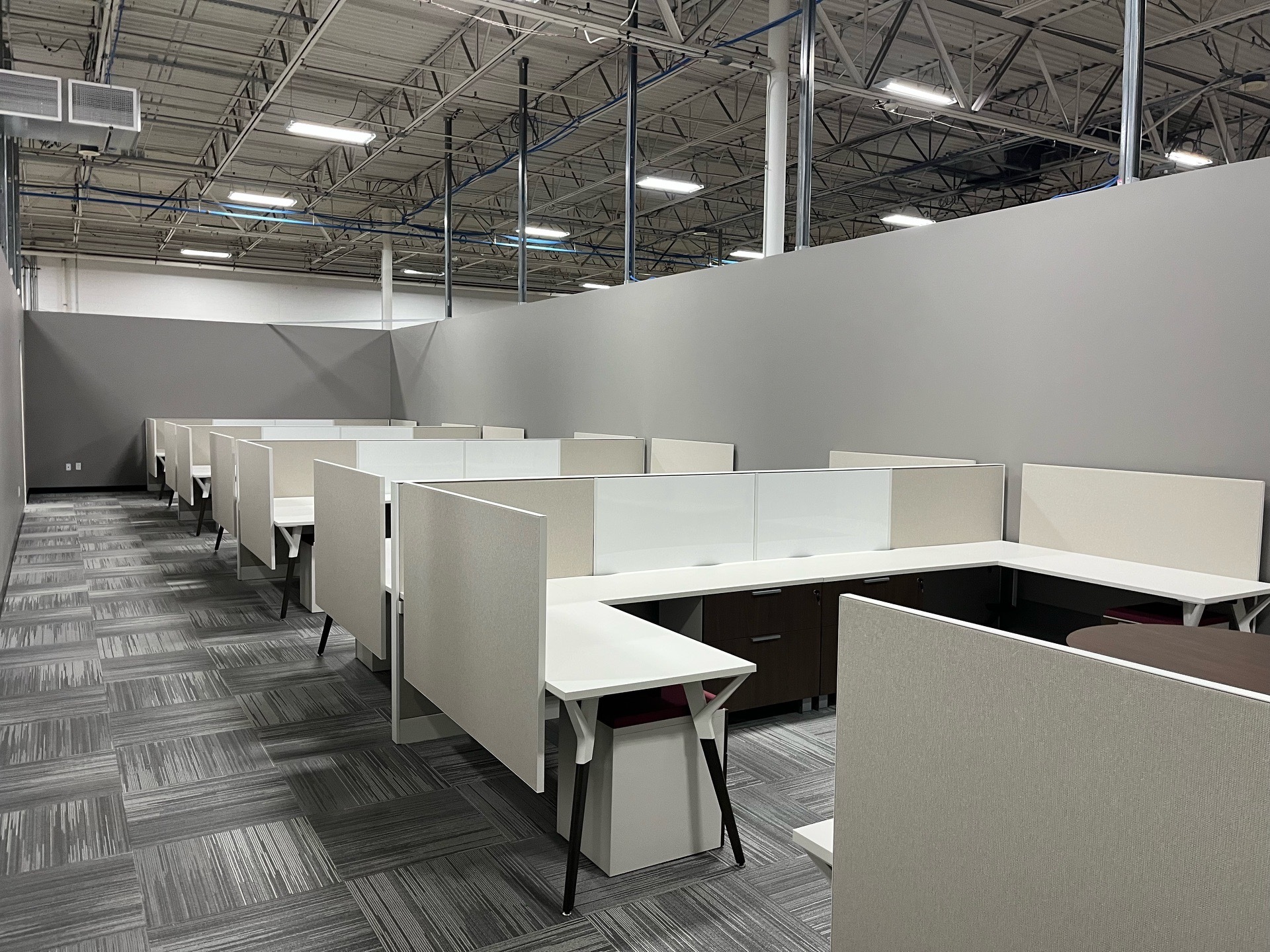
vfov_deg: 53.1
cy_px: 476
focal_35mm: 26
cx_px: 635
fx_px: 954
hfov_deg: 67.3
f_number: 1.6
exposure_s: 1/60
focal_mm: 5.1
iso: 200
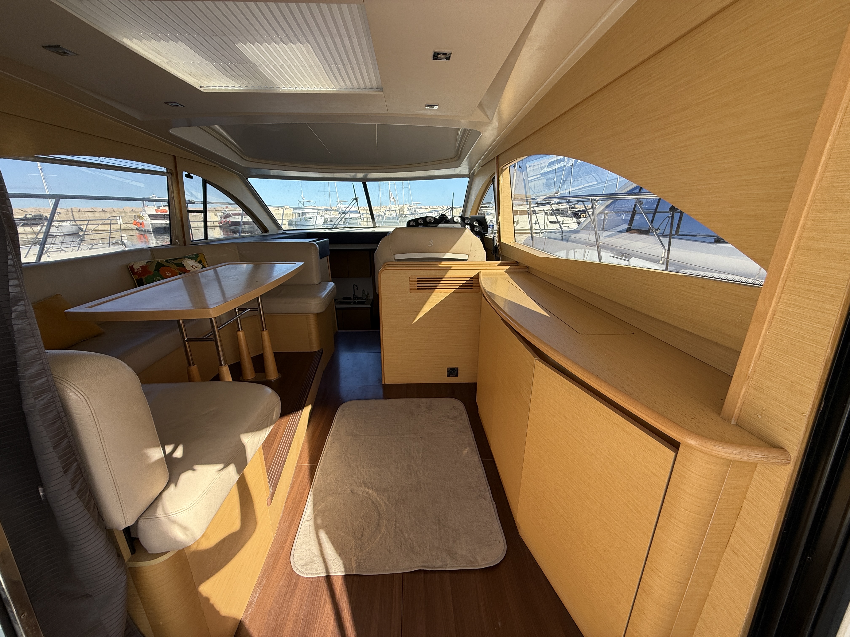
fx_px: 344
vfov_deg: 85.7
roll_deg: +1.2
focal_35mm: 14
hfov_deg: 102.1
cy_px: 318
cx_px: 425
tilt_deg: -17.0
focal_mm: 2.22
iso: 64
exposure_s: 1/549
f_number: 2.2
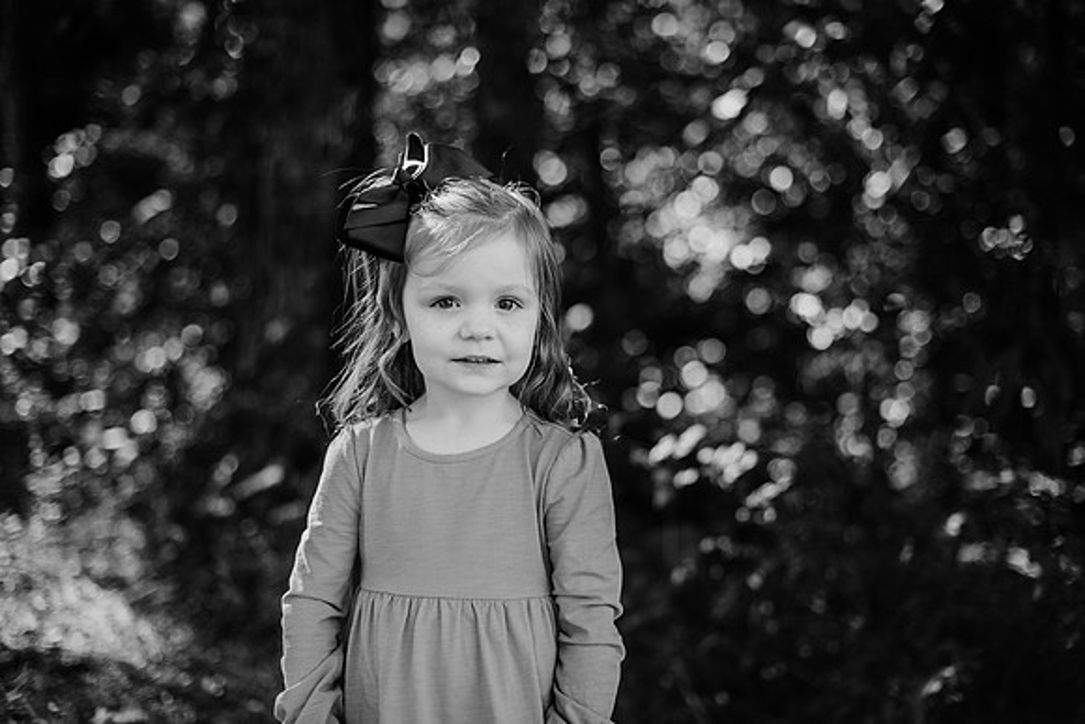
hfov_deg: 39.6
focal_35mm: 50
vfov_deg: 27.0
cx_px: 542
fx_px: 1507
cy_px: 362
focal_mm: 50
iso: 200
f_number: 2
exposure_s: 1/1000
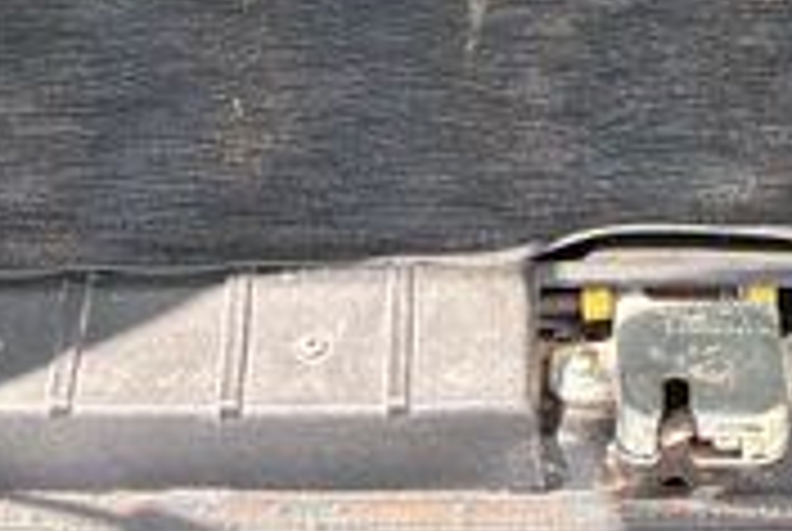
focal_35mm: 157
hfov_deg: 13.0
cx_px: 693
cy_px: -850
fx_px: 3460
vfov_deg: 8.0
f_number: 1.6
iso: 64
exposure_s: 1/339
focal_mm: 5.96
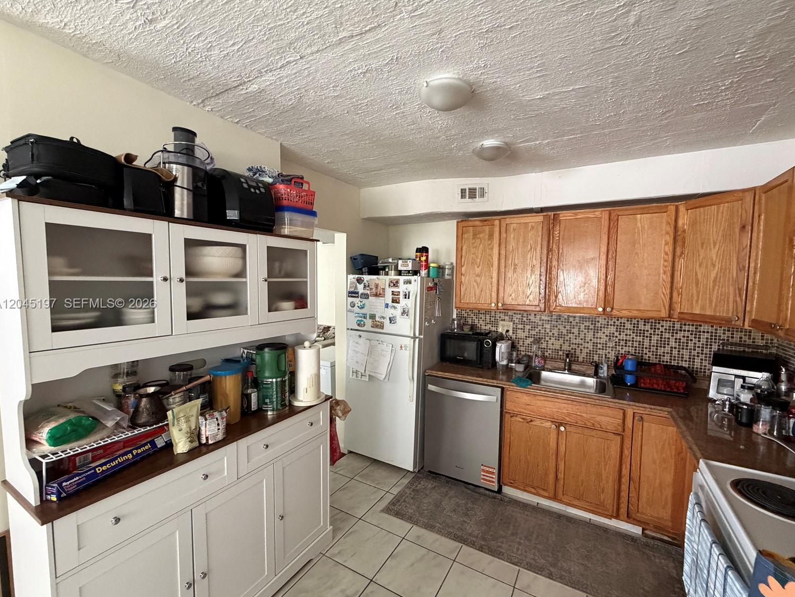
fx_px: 345
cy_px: 304
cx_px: 416
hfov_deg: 98.1
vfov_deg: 81.7
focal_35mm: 15
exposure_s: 1/60
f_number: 2.2
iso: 500
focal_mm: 2.22
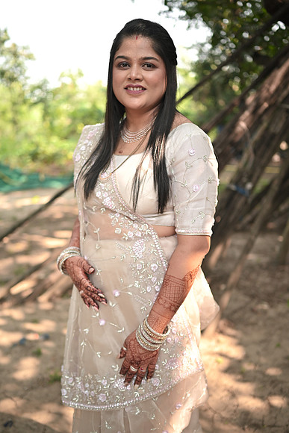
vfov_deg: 54.4
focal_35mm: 35
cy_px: 216
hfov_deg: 37.9
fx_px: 421
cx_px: 144
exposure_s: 1/250
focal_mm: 35
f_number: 1.8
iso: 64
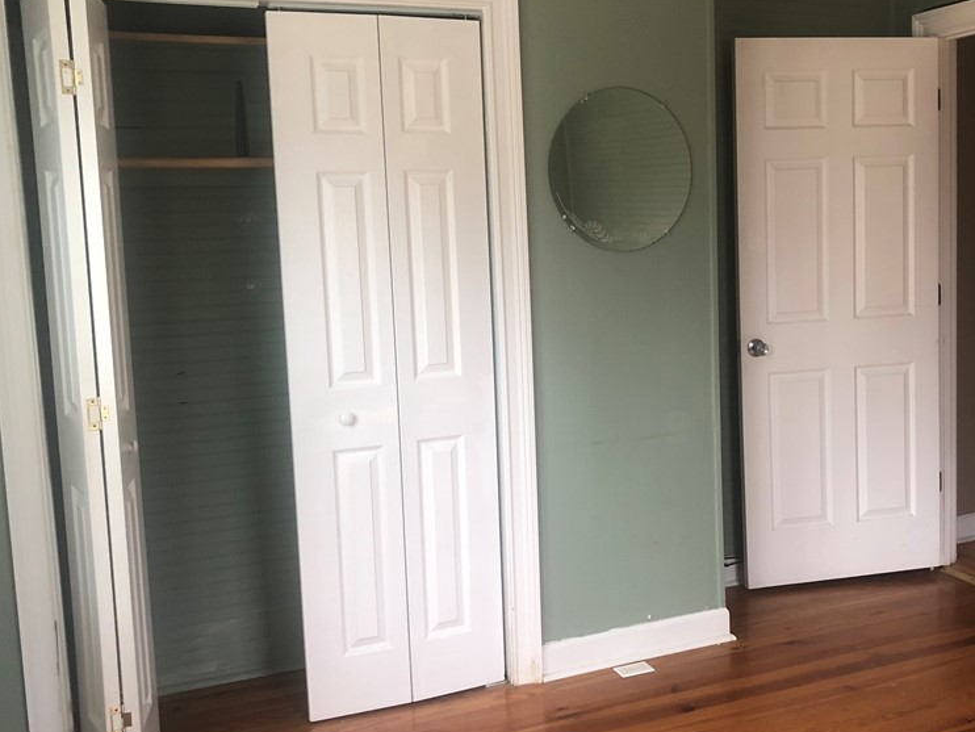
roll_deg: +2.2
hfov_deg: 46.5
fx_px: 1127
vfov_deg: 36.0
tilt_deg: -4.5
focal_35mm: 40
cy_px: 363
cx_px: 587
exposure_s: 1/20
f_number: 1.8
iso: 40
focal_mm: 3.99
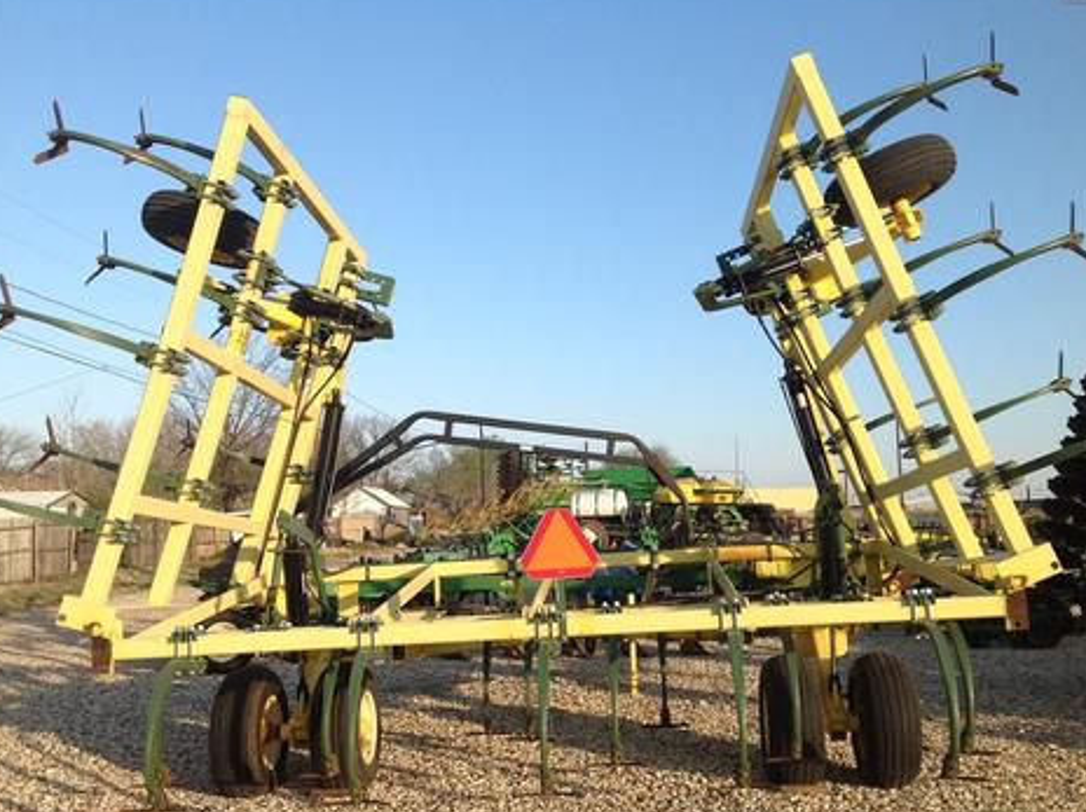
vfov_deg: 35.0
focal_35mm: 41
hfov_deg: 45.8
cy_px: 460
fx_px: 1285
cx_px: 545
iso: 50
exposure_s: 1/916
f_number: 2.4
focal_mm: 4.28
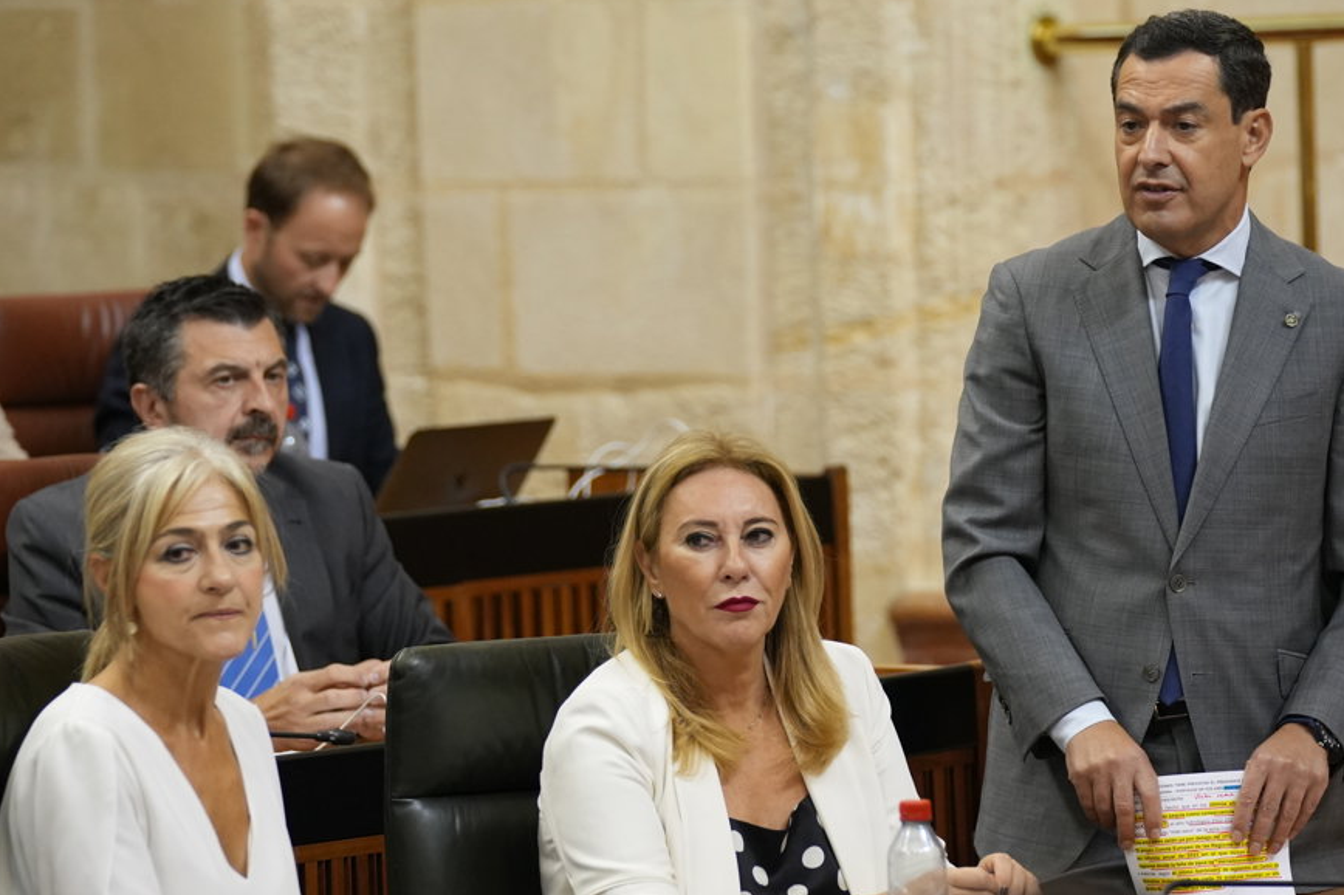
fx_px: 9105
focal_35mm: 244
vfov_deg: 5.6
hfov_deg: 8.4
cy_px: 498
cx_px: 705
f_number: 3.2
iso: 2500
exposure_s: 1/320
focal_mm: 144
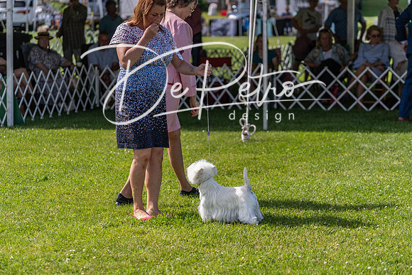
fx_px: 1396
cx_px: 206
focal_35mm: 122
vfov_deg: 11.2
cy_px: 138
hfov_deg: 16.8
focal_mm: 122
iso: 500
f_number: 4
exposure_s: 1/2000
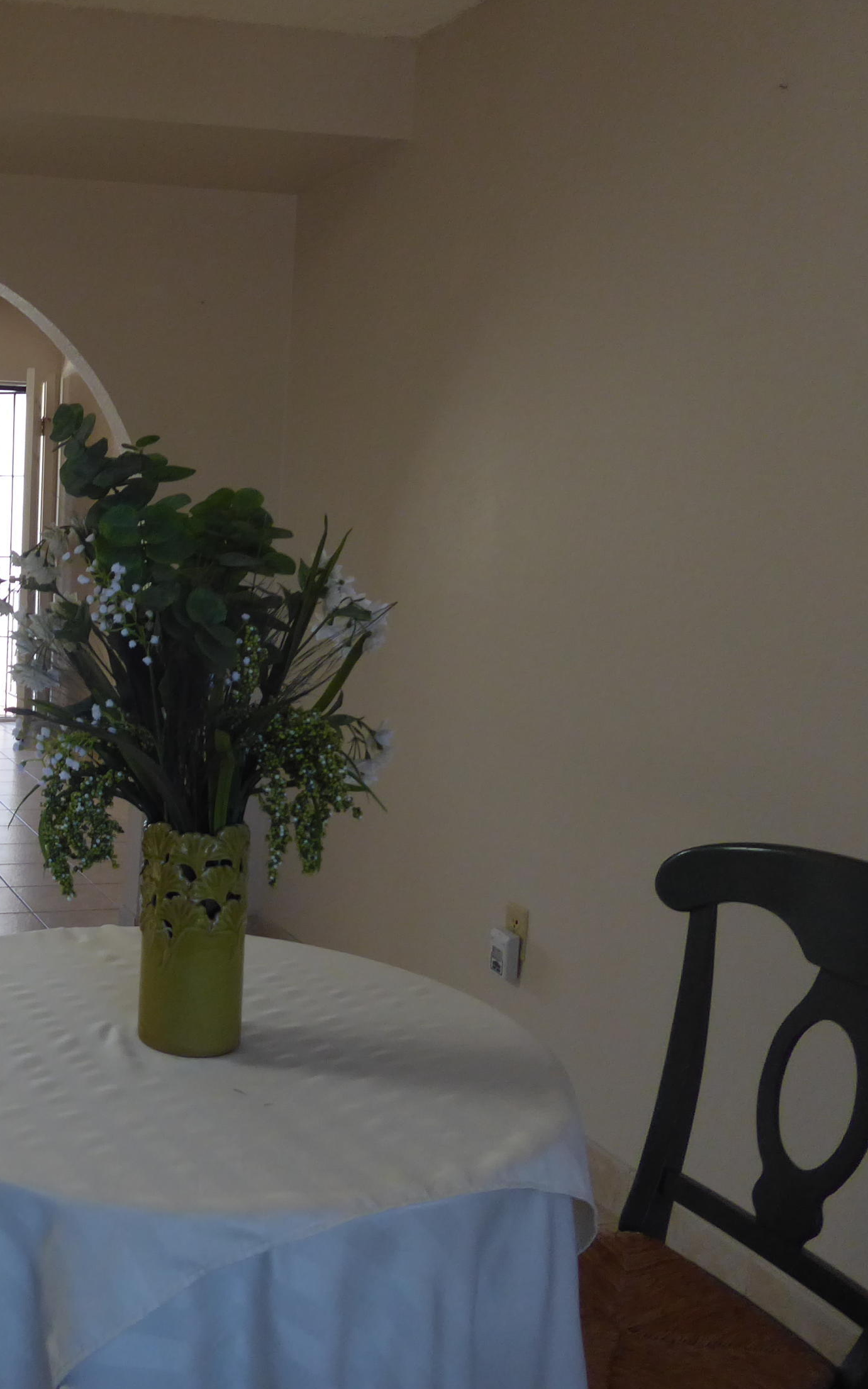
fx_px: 1363
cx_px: -57
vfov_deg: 54.0
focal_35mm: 36
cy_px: 700
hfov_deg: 31.8
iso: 200
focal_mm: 4.3
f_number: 3.3
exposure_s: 1/60
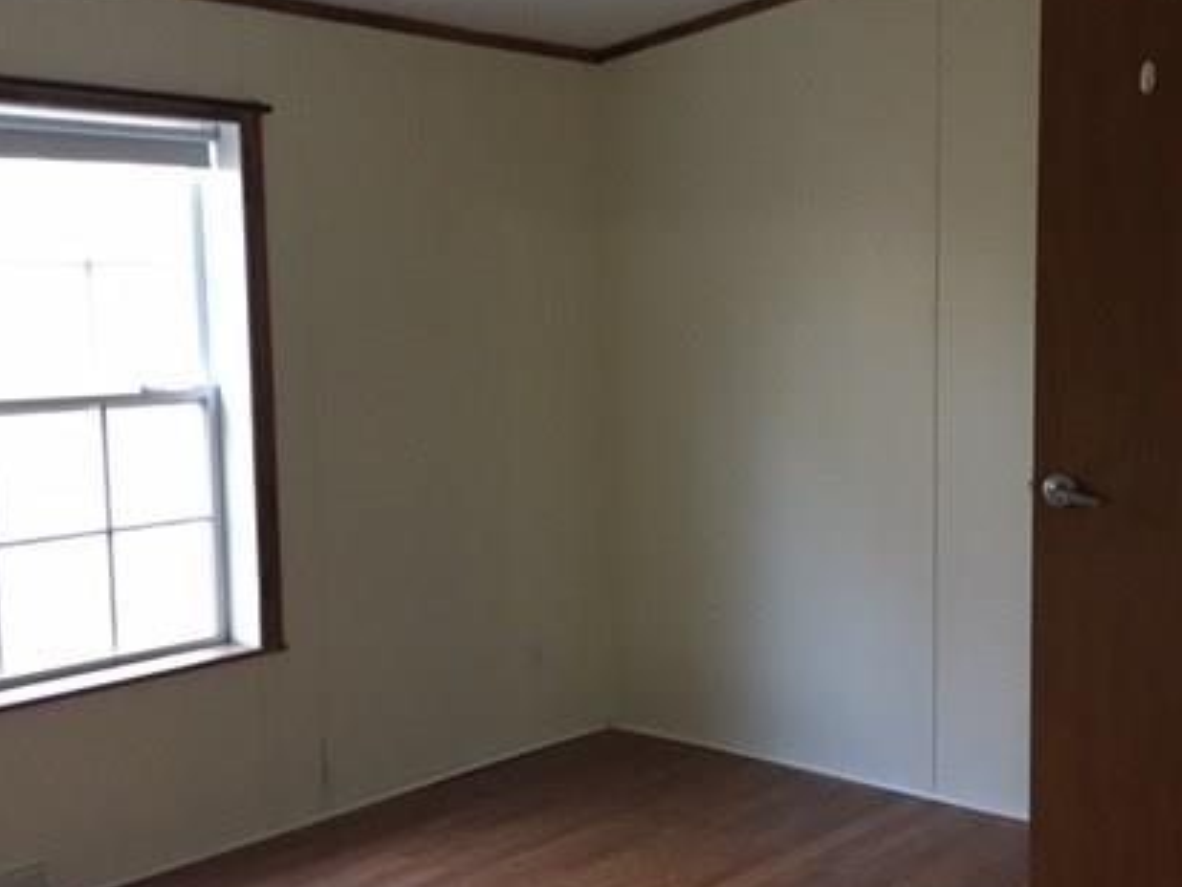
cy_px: 462
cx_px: 772
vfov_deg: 32.2
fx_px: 1537
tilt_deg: -5.4
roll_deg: +0.4
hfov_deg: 41.6
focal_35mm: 45
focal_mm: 4.15
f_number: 2.2
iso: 200
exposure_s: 1/20
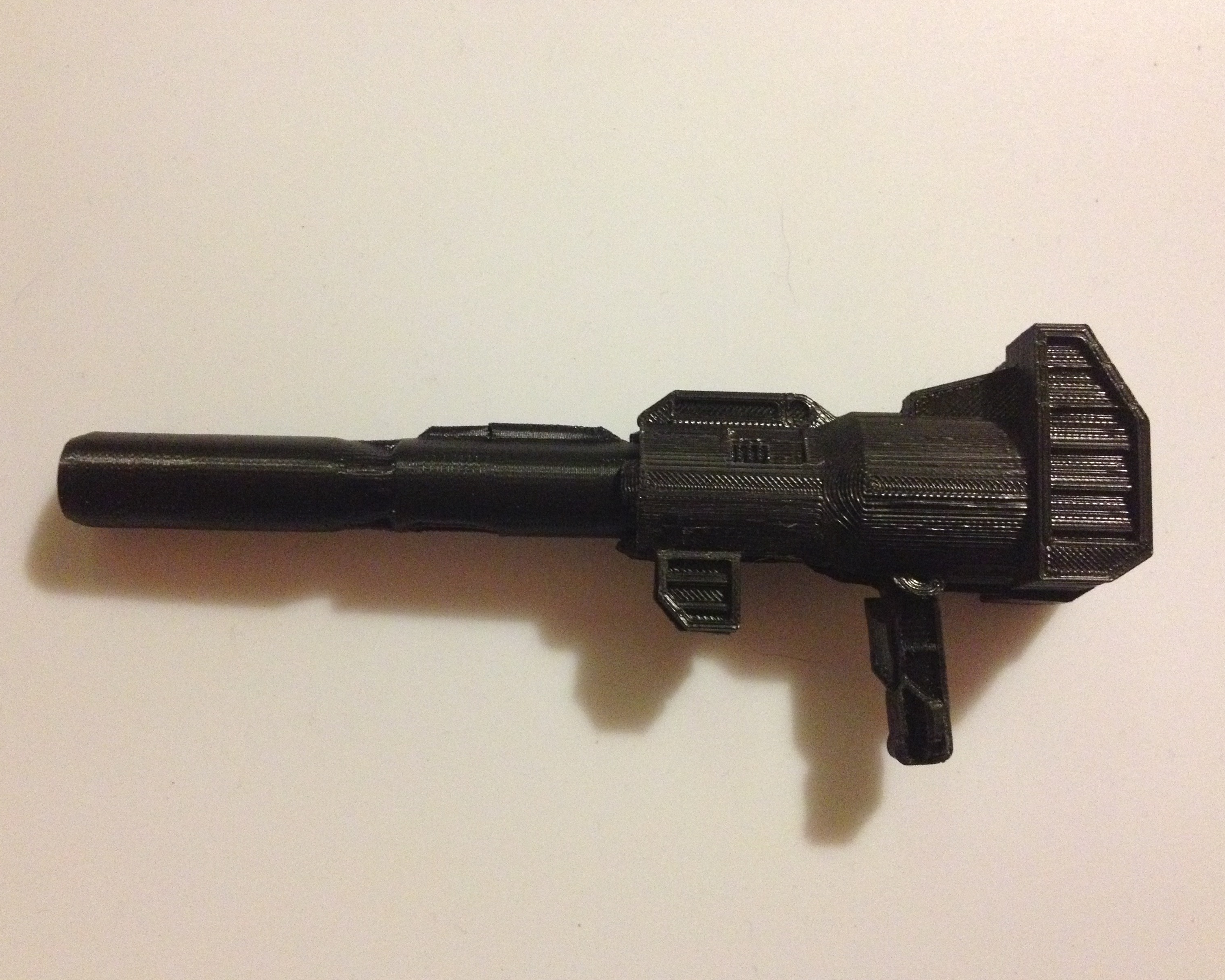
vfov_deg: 40.1
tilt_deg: -86.6
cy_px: 489
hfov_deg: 49.1
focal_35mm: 37
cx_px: 609
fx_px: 1341
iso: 500
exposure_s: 1/15
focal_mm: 4.28
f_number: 2.4
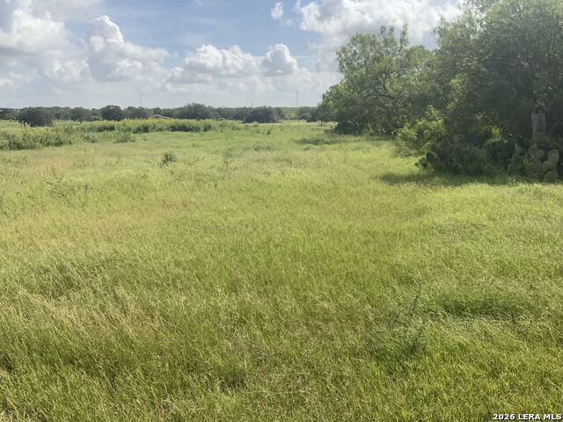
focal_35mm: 29
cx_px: 282
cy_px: 211
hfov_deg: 61.7
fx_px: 472
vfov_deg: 48.2
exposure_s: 1/2427
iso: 20
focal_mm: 3
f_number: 1.8
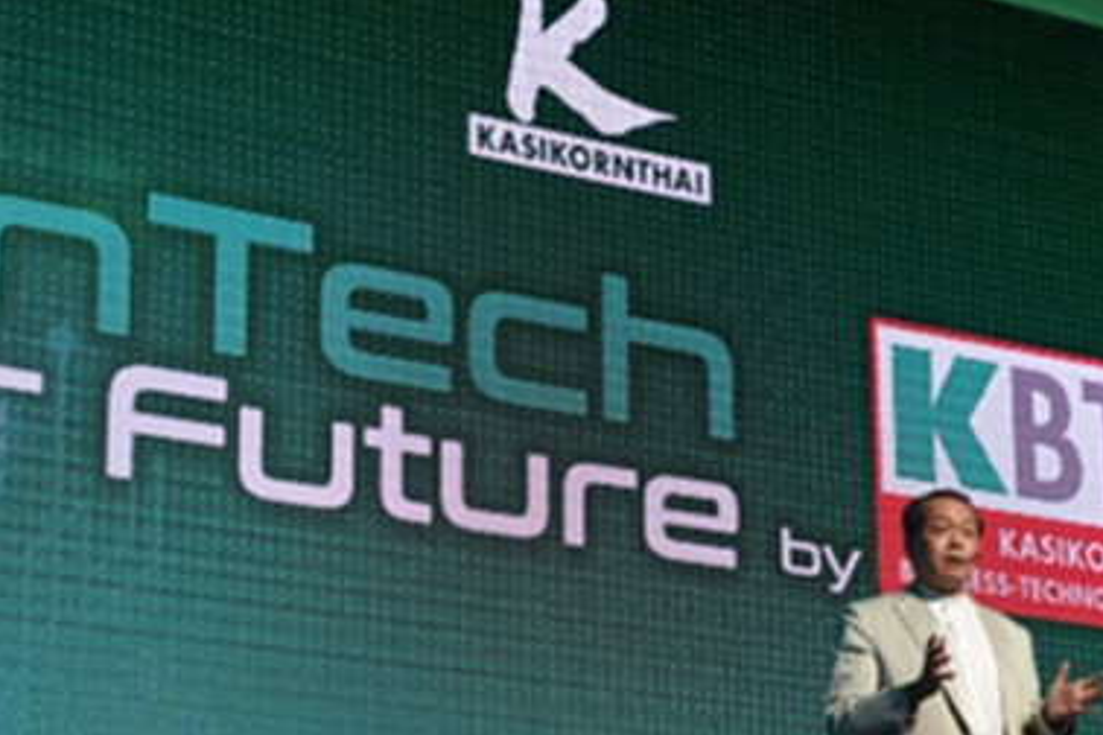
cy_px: 544
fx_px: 3217
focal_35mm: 105
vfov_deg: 13.0
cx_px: 554
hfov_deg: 19.5
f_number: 4.5
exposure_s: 1/100
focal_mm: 62
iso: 500
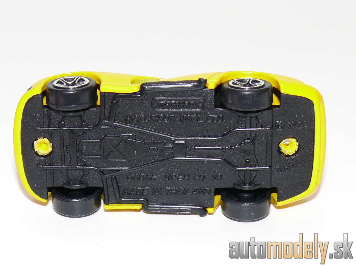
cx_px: 178
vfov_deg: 14.5
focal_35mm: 102
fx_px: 1049
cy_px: 134
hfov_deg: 19.3
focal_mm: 13.3
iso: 100
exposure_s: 1/30
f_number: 4
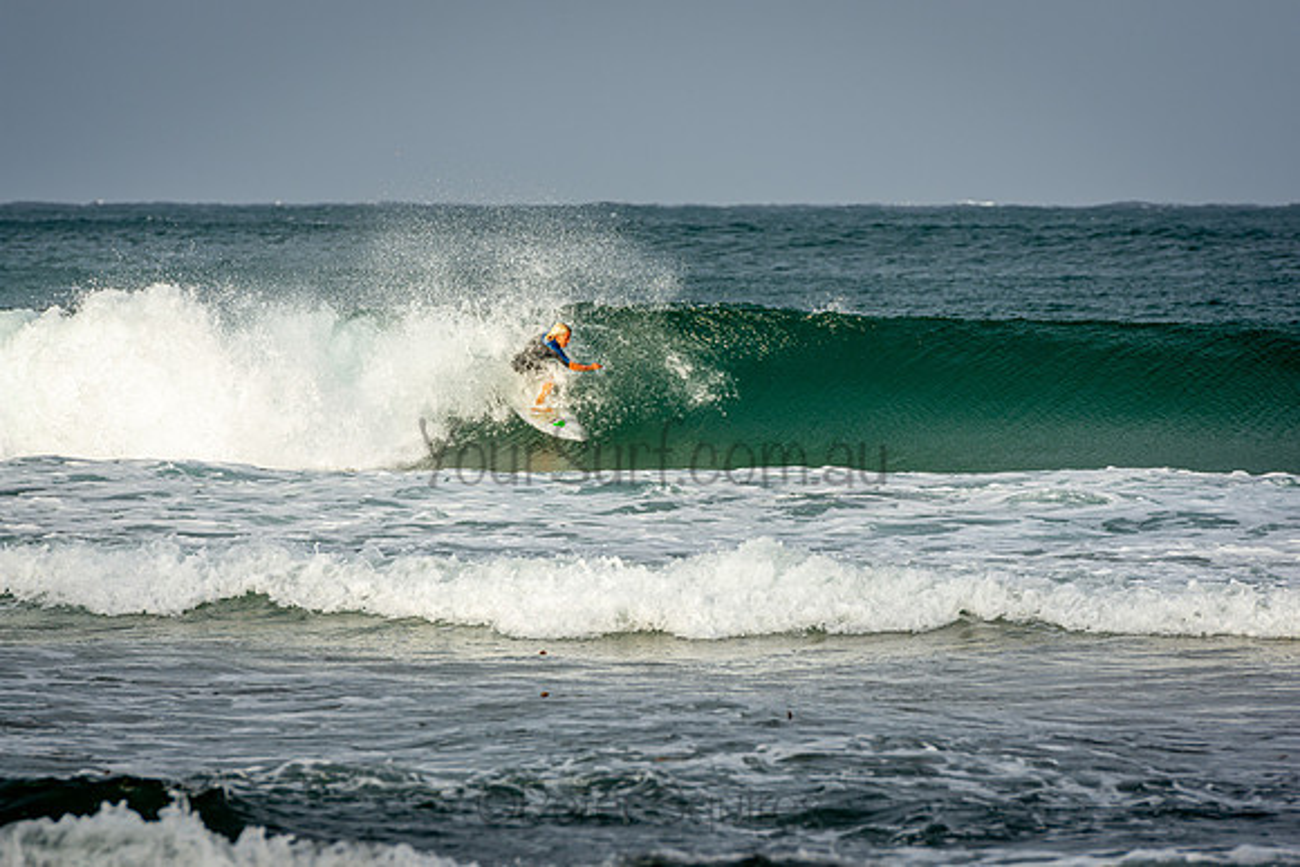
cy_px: 434
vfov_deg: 4.6
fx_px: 10835
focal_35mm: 300
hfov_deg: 6.9
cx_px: 650
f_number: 5.6
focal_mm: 200
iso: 200
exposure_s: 1/1600
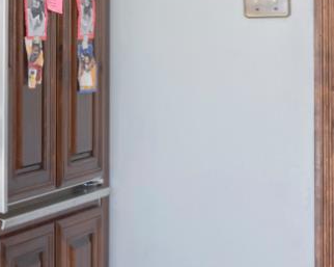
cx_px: -333
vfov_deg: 21.3
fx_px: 691
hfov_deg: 18.3
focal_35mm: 70
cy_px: 24
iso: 320
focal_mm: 16
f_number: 11
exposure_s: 1/40
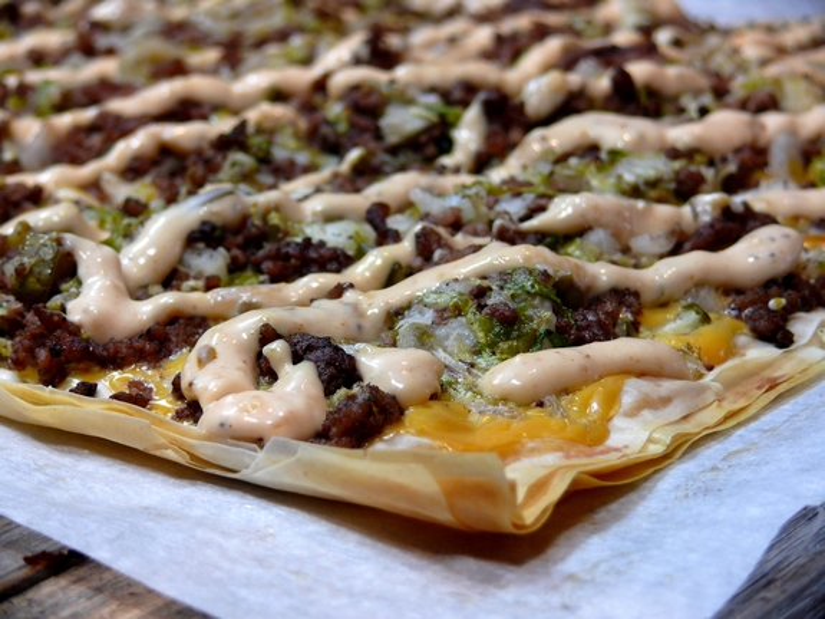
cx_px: 412
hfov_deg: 21.8
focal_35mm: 90
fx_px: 2145
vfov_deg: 16.4
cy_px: 310
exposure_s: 1/80
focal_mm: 19
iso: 200
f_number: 3.2
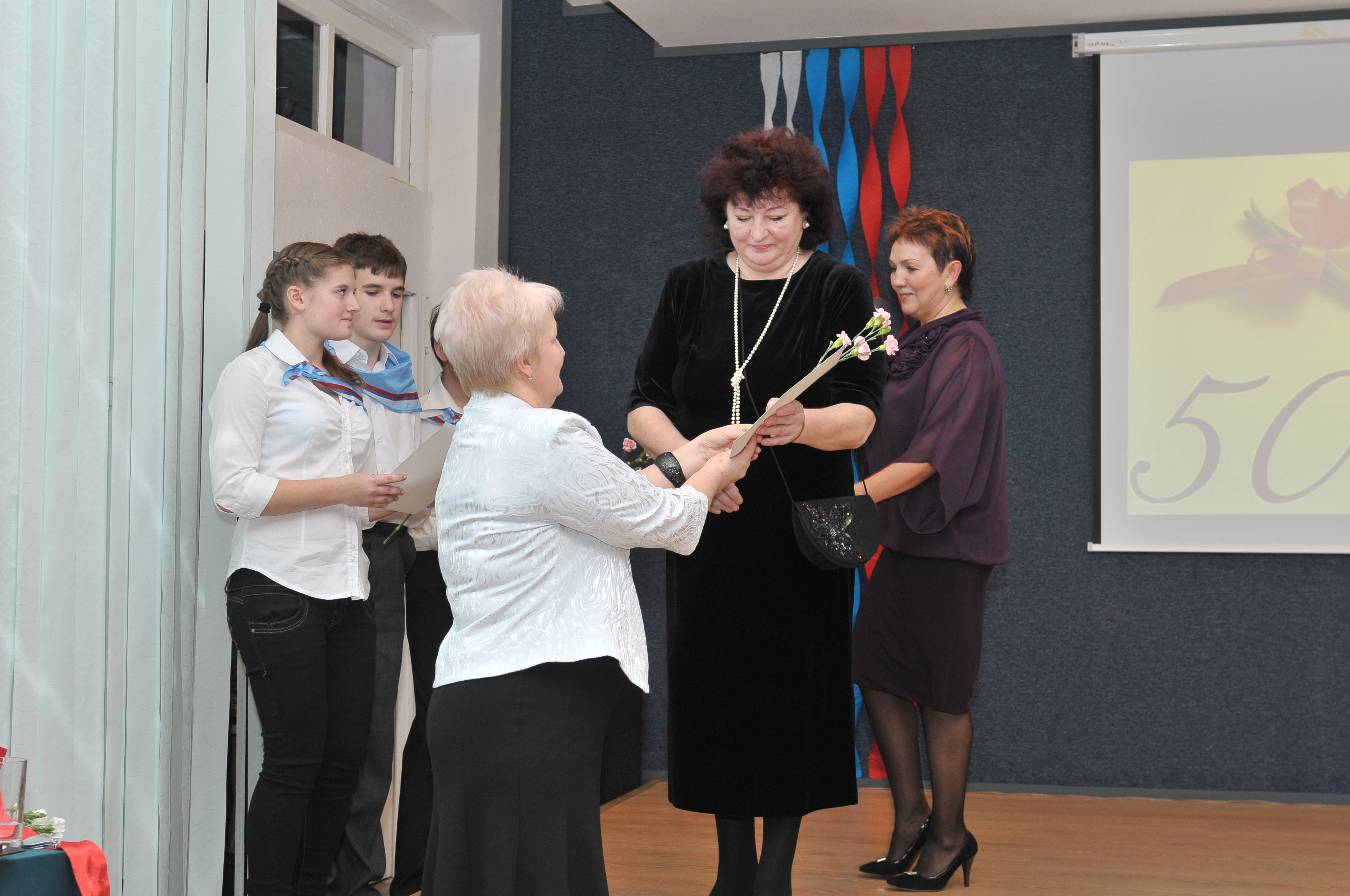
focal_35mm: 52
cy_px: 448
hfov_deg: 37.9
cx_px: 675
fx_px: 1966
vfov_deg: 25.7
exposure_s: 1/160
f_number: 4.5
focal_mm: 35
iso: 320
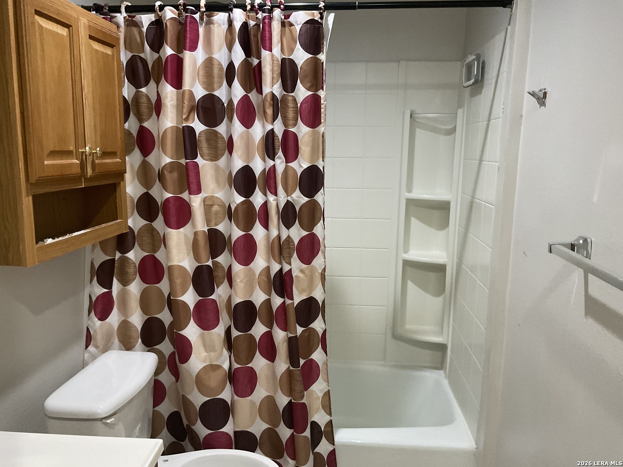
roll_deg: -0.9
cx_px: 312
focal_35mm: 29
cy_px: 234
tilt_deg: -7.7
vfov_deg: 48.2
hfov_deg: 61.7
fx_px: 522
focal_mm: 3
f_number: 1.8
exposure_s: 1/60
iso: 250
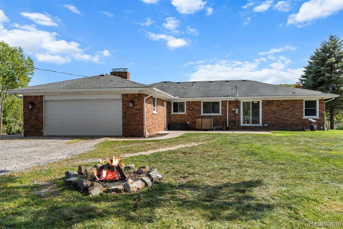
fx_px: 276
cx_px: 172
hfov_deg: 63.7
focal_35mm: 29
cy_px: 114
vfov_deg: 44.9
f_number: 8
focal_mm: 29
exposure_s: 1/250
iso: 400
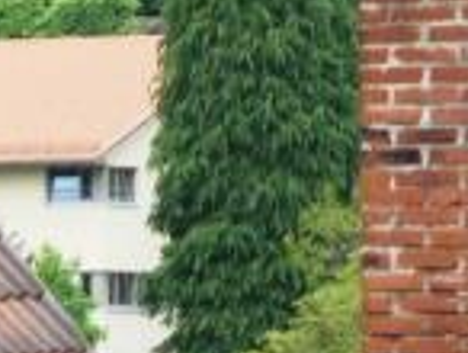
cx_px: -555
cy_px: 844
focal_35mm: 805
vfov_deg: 1.8
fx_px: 10901
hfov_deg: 2.4
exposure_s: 1/60
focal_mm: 20.6
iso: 100
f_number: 5.1
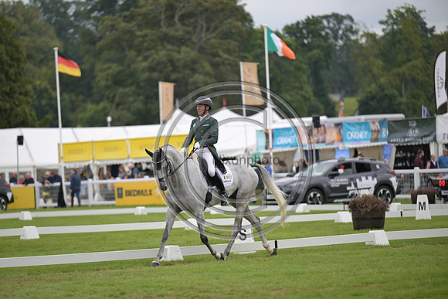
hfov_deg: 10.3
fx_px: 2489
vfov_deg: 6.9
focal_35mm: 200
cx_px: 224
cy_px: 150
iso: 250
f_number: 3.2
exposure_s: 1/1250
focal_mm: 200
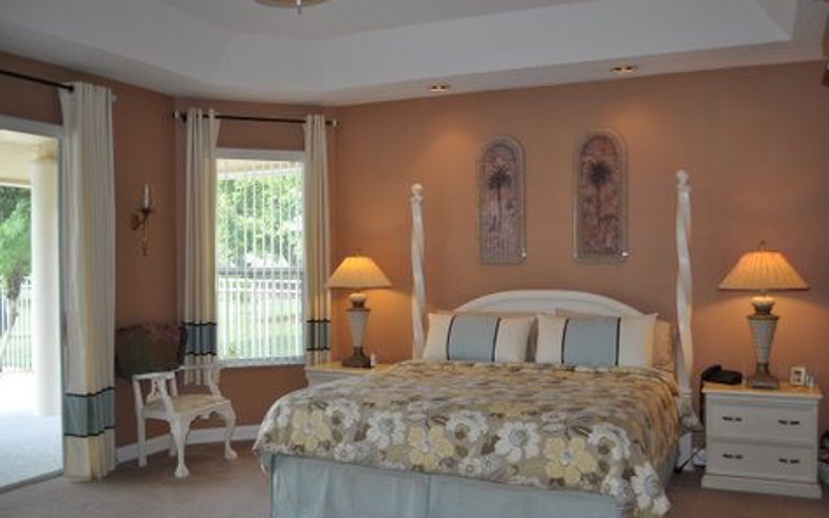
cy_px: 274
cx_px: 414
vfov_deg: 37.2
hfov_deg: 56.7
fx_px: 768
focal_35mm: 34
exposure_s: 1/160
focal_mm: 22
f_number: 3.8
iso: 400
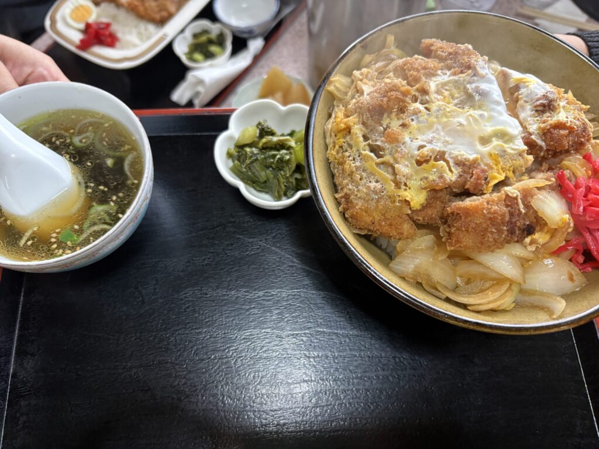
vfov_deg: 53.1
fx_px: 450
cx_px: 300
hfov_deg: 67.3
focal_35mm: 26
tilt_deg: -66.4
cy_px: 224
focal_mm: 5.96
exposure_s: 1/50
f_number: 1.6
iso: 200
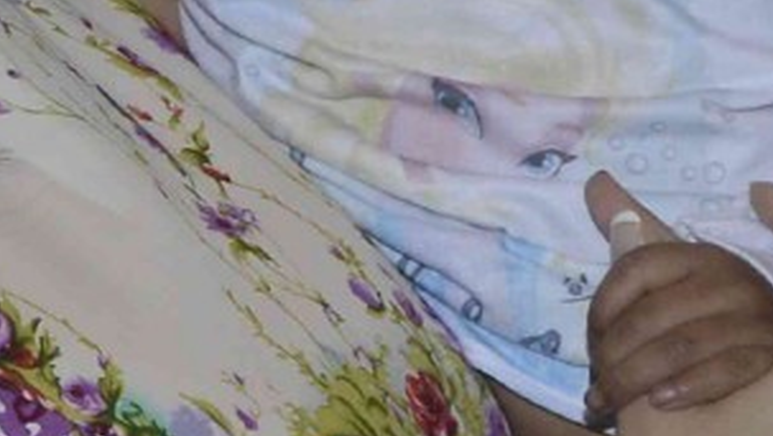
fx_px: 6708
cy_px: -28
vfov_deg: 3.7
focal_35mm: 327
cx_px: -1230
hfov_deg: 6.2
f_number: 10
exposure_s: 1/200
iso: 400
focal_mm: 28
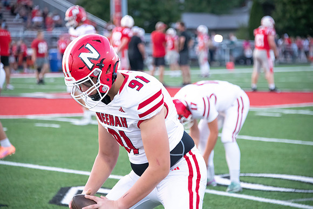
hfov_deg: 11.4
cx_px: 156
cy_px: 104
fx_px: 1565
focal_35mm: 180
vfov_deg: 7.6
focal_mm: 180
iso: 4000
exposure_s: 1/800
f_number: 5.6
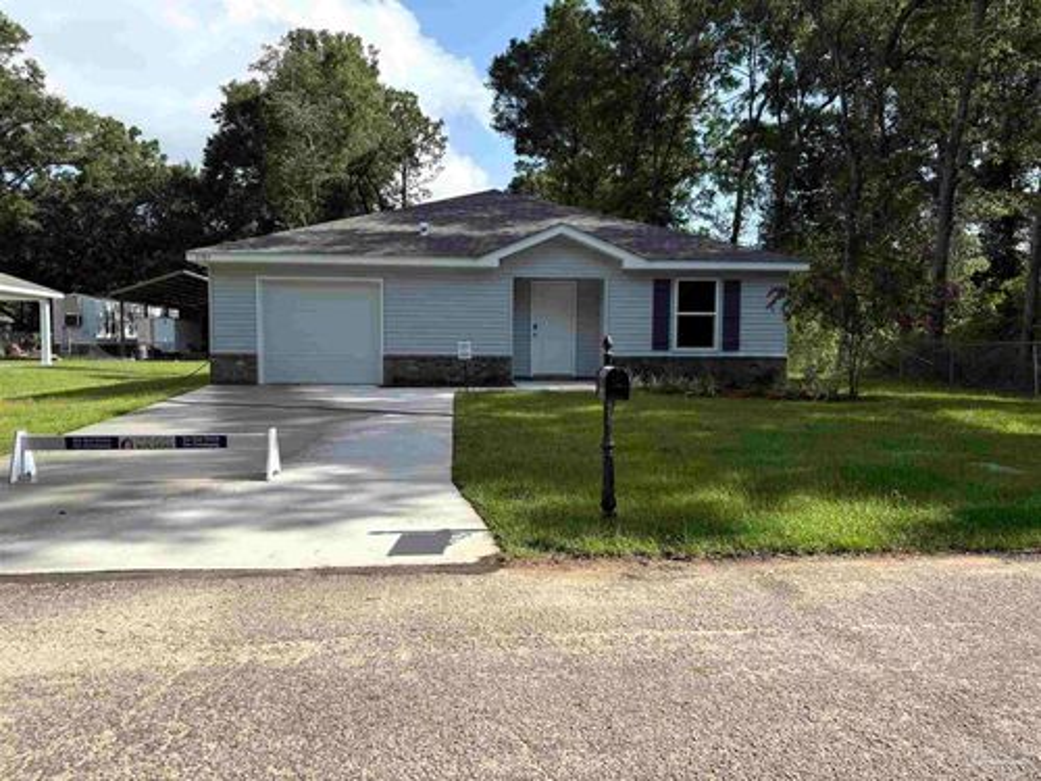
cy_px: 390
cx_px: 520
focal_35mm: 26
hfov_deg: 67.3
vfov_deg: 53.1
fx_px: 782
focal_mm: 5.96
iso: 50
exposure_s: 1/2208
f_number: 1.6
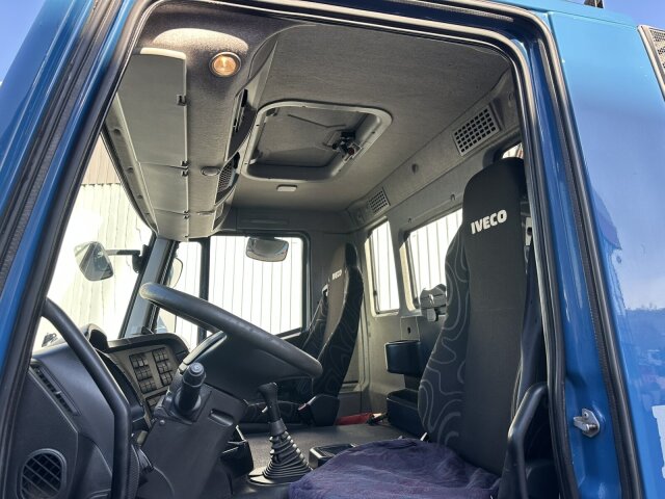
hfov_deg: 71.6
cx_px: 332
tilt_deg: +14.5
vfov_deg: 56.8
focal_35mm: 24
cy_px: 250
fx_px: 461
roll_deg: +0.5
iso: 80
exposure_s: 1/429
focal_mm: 6.86
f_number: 1.78
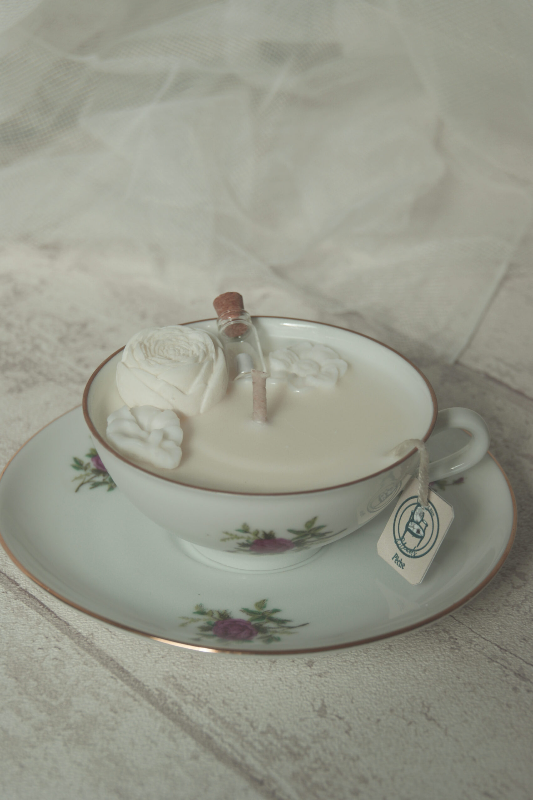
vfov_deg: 27.0
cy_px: 400
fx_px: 1667
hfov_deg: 18.2
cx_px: 266
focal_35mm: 75
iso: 100
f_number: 6.3
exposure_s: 1/100
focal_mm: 50
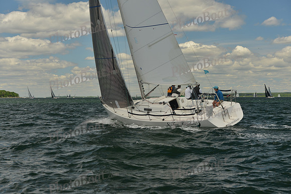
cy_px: 97
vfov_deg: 19.5
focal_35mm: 70
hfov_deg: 28.8
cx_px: 146
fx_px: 566
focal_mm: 70
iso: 400
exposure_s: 1/800
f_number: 6.3
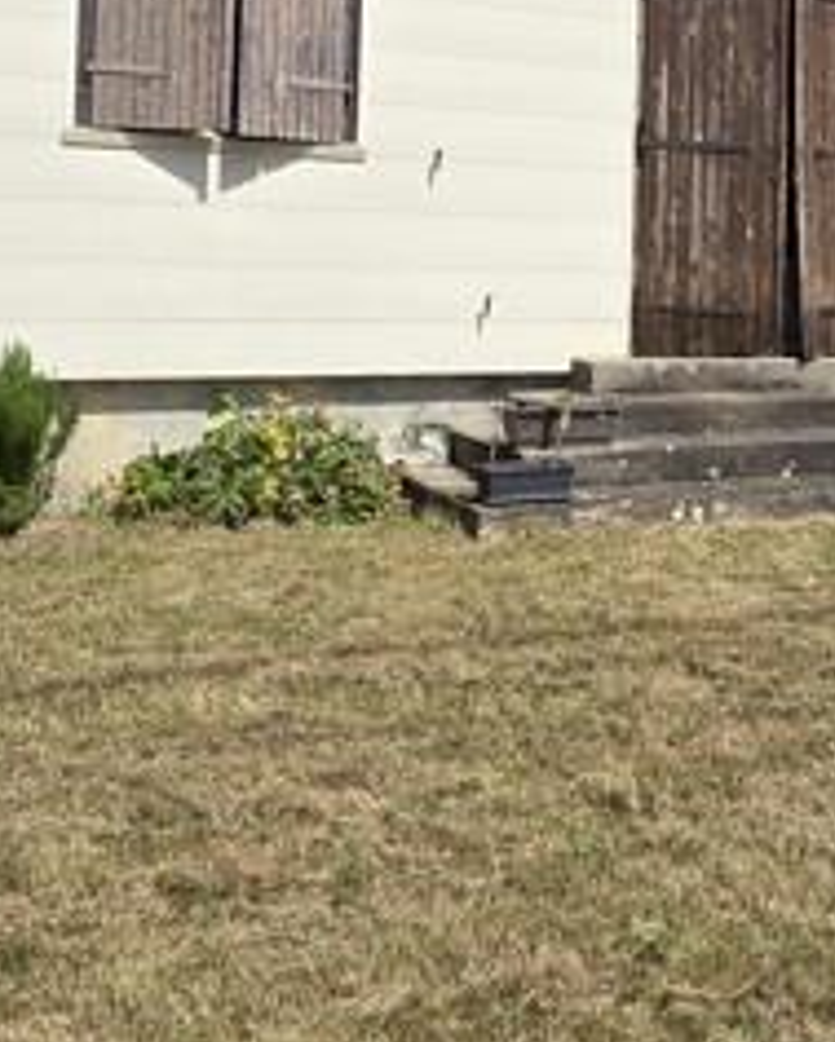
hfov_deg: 34.4
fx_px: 1327
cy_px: 230
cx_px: 596
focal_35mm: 43
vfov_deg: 41.3
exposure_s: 1/2671
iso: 40
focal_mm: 2.2
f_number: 1.9
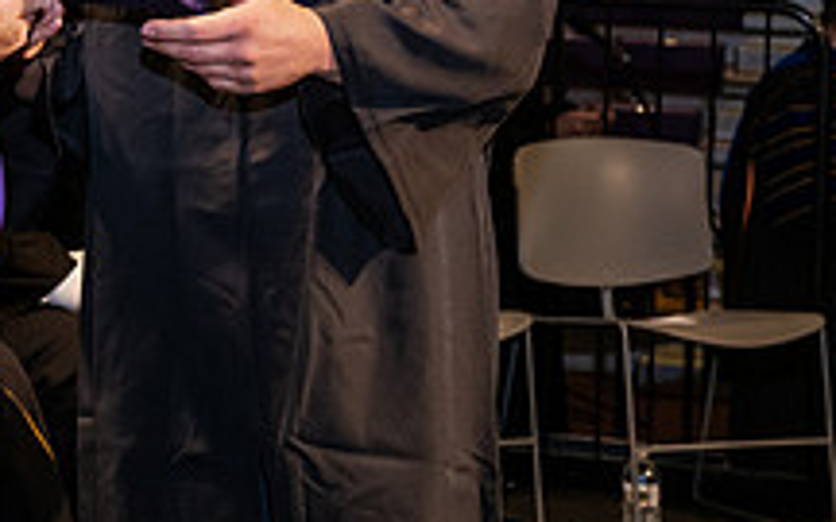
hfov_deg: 12.9
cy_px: -133
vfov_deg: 8.2
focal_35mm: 159
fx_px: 3623
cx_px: -135
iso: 1600
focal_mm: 58
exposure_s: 1/200
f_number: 6.3
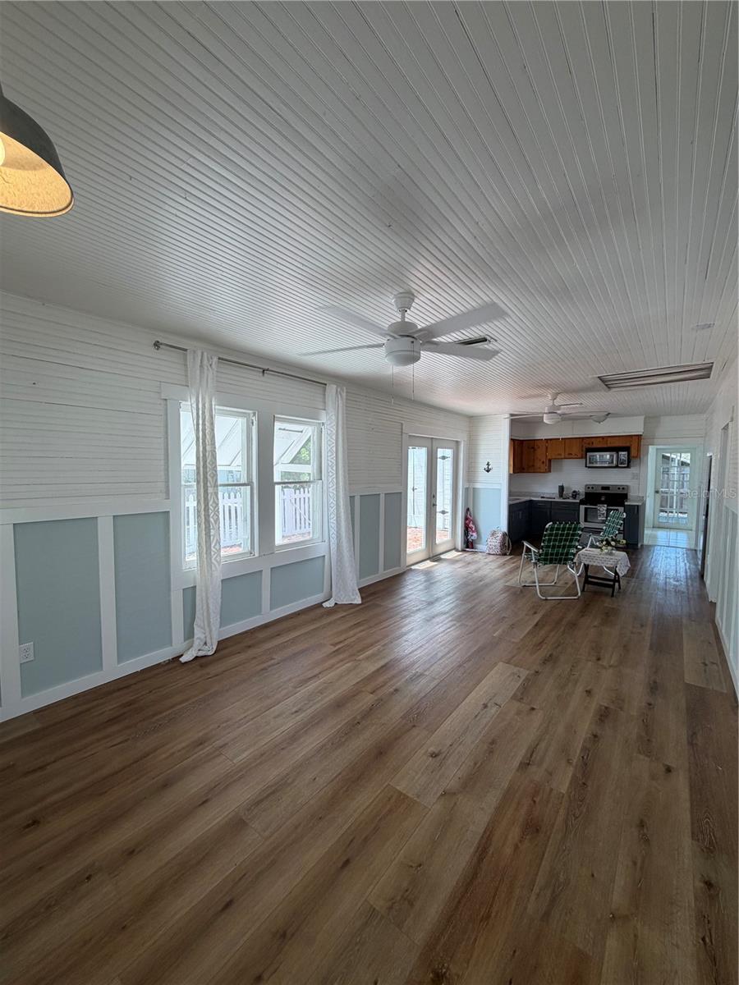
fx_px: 399
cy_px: 492
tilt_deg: -3.4
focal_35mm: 14
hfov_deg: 85.7
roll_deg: +0.5
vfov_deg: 102.1
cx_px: 370
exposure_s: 1/121
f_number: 2.2
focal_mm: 2.22
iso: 50
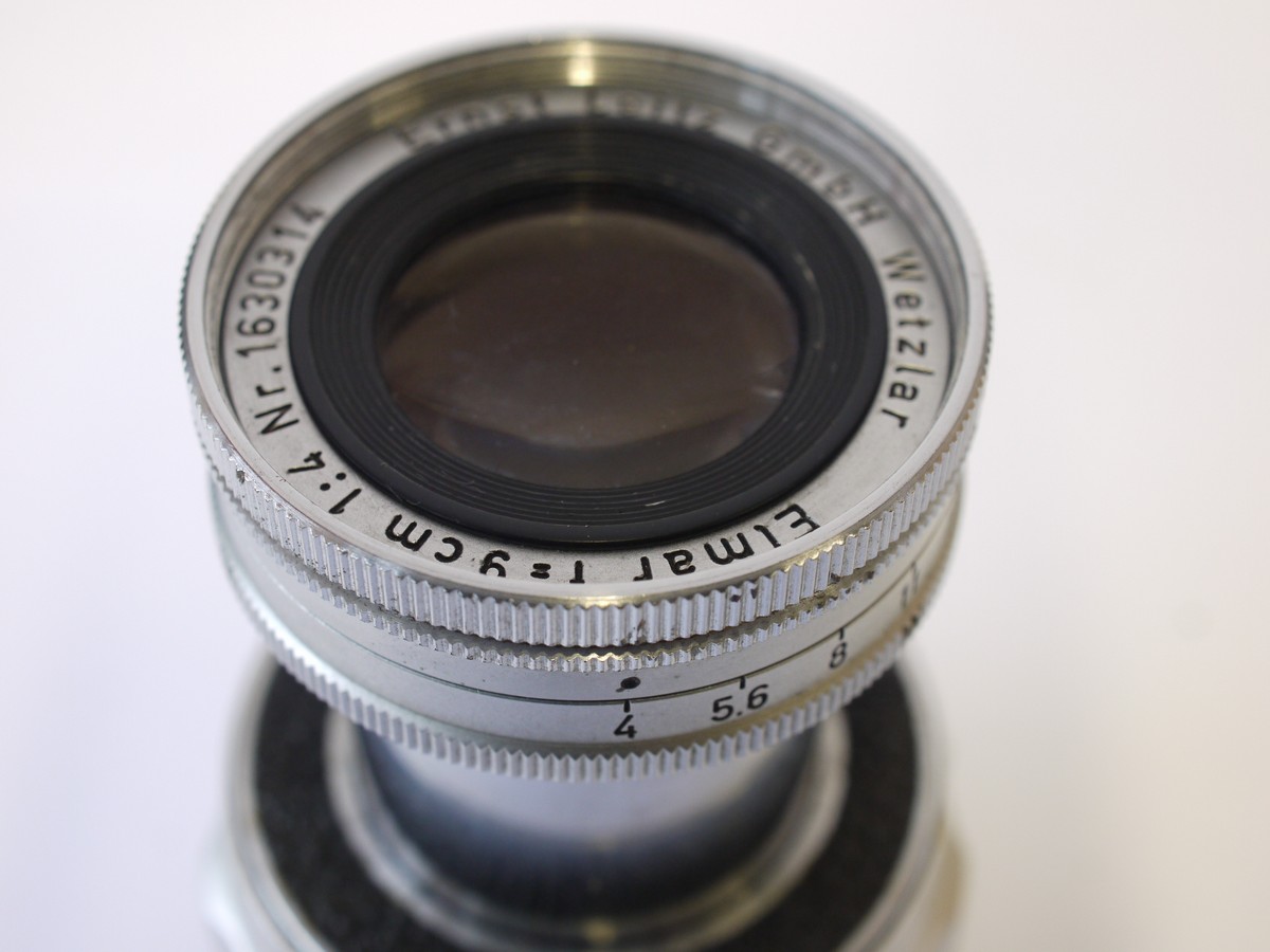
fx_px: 2201
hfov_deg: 32.2
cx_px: 635
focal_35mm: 60
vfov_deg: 24.4
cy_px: 476
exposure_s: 1/20
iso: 400
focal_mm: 30
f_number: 6.3
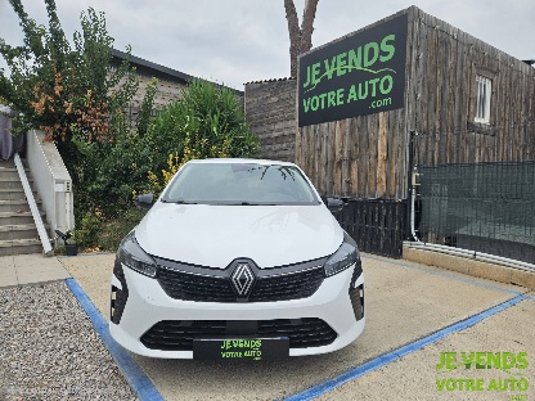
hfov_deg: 73.9
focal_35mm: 23
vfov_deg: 58.9
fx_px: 355
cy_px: 200
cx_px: 268
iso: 25
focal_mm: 5.4
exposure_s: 1/1000
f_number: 1.8
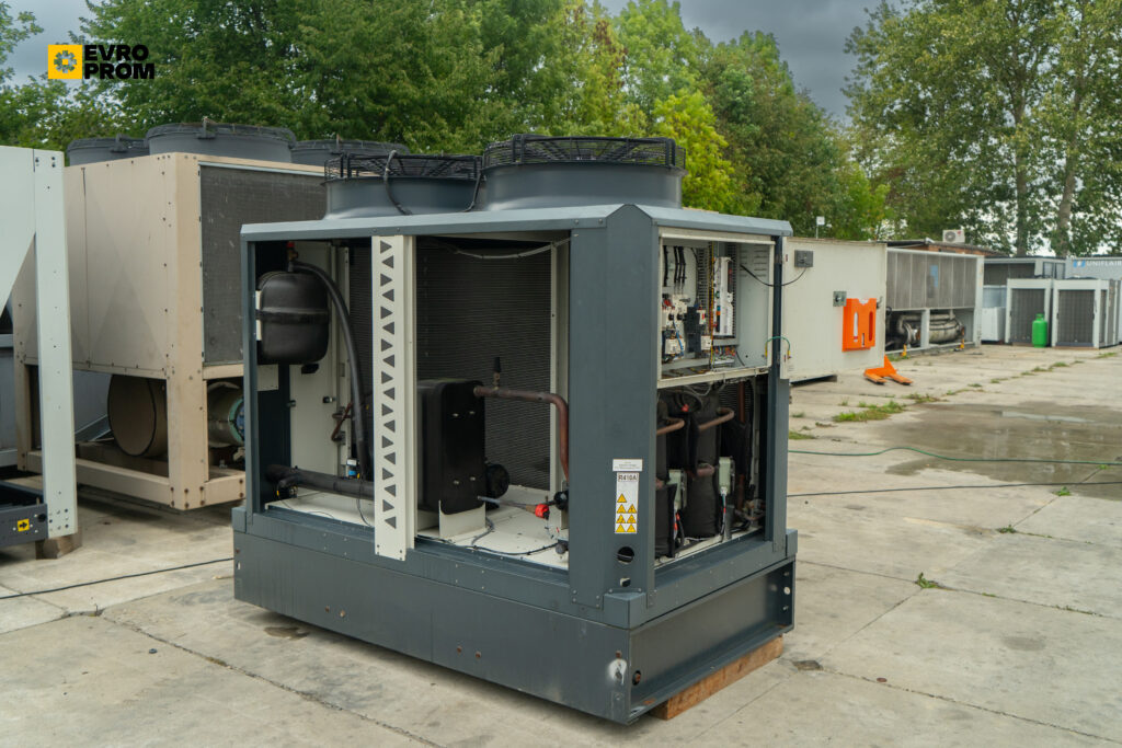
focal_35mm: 32
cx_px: 561
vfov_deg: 41.1
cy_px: 374
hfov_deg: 58.7
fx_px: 997
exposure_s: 1/320
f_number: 4.5
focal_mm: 32
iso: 500
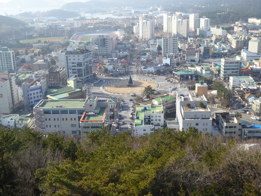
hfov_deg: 41.2
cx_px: 130
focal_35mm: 46
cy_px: 98
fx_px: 347
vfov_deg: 31.5
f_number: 3.9
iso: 100
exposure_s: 1/500
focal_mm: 7.8
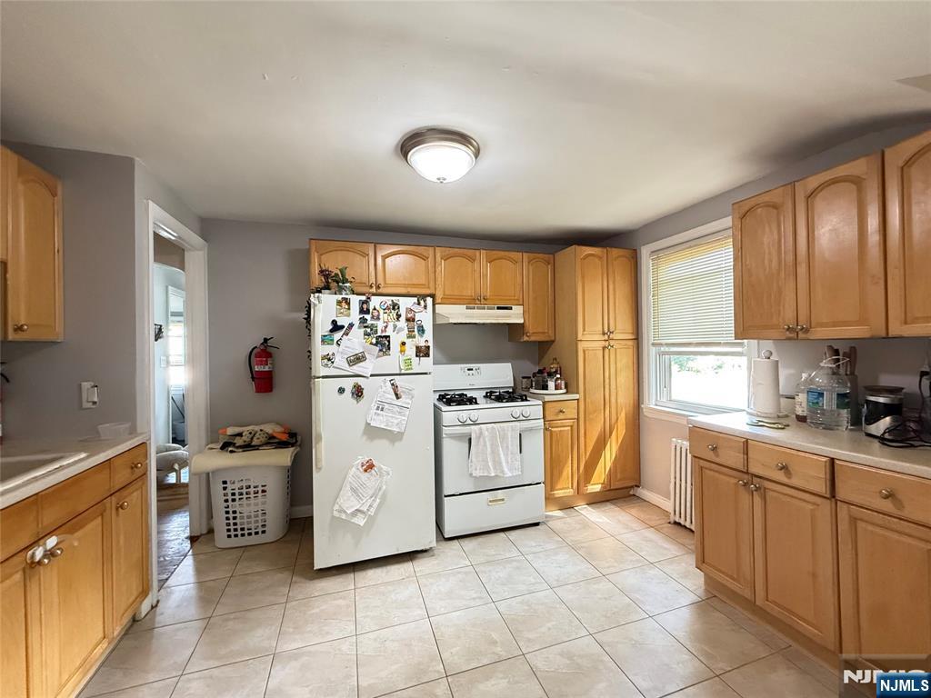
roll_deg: +1.4
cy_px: 349
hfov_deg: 102.1
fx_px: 377
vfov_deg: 85.7
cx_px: 466
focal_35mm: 14
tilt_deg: +1.0
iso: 640
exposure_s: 1/60
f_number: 2.2
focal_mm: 2.22
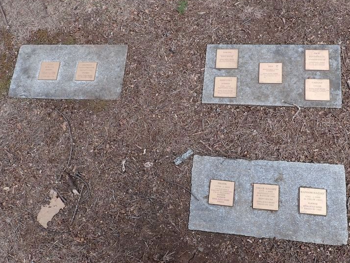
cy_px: 141
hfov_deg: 63.3
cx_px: 188
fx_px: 283
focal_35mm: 28
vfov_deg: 49.7
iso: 100
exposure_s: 1/320
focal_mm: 4.5
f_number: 2.8
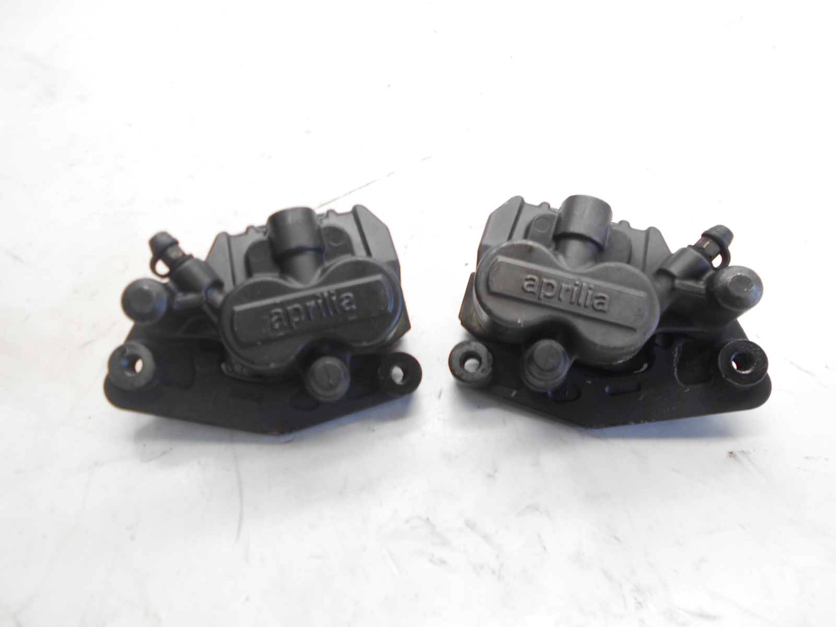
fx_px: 628
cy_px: 314
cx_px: 418
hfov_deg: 67.3
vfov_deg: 53.1
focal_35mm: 26
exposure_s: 1/30
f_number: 3.2
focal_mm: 4.6
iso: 80
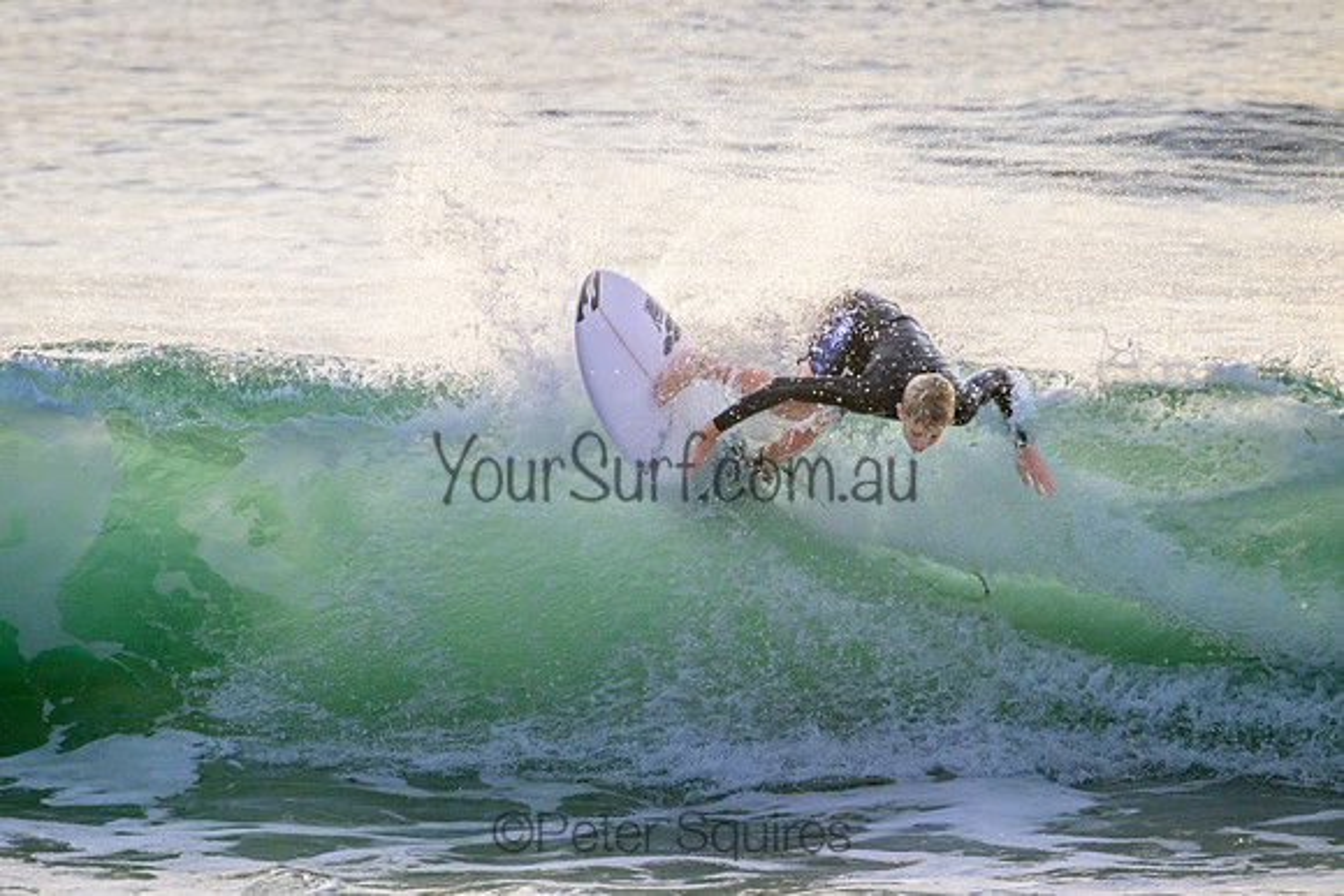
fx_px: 31130
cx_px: 644
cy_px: 429
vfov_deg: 1.7
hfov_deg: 2.5
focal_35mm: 834
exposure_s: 1/2000
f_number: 11
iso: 2000
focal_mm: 800
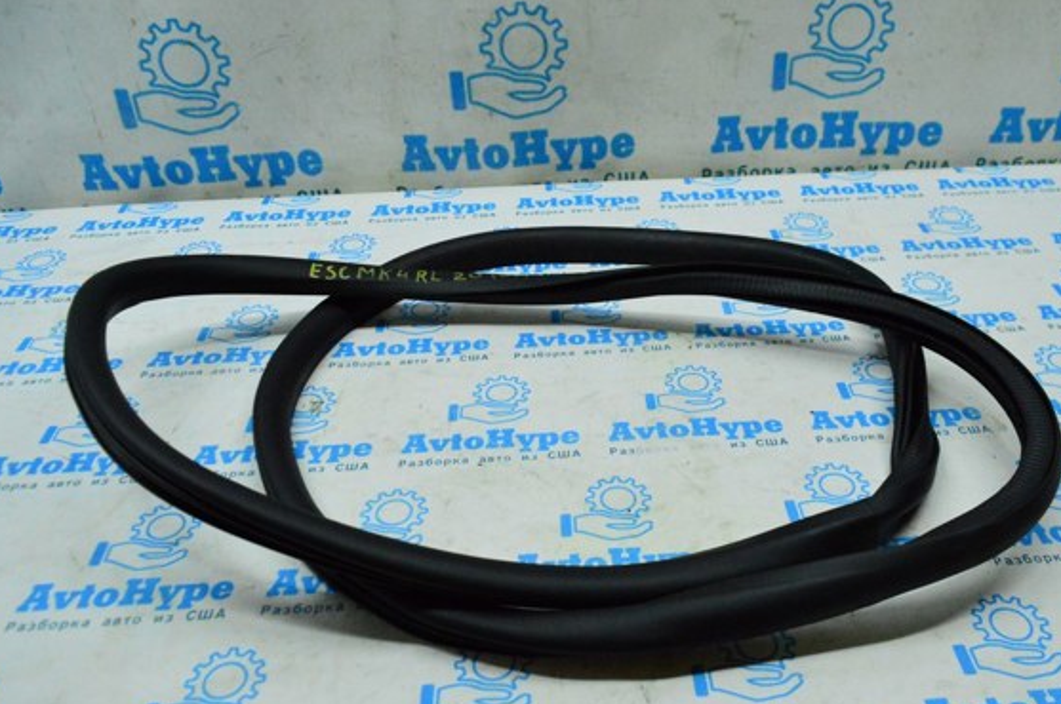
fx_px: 913
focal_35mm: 31
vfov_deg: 42.2
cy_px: 359
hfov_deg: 60.2
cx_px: 585
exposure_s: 1/640
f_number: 6.3
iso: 6400
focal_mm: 18
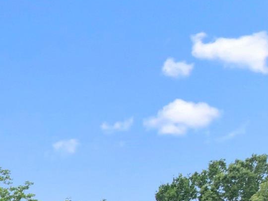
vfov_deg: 14.7
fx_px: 705
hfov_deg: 17.4
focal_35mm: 91
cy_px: 334
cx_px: -218
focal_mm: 12.29
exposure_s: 1/1600
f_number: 2.8
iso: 210
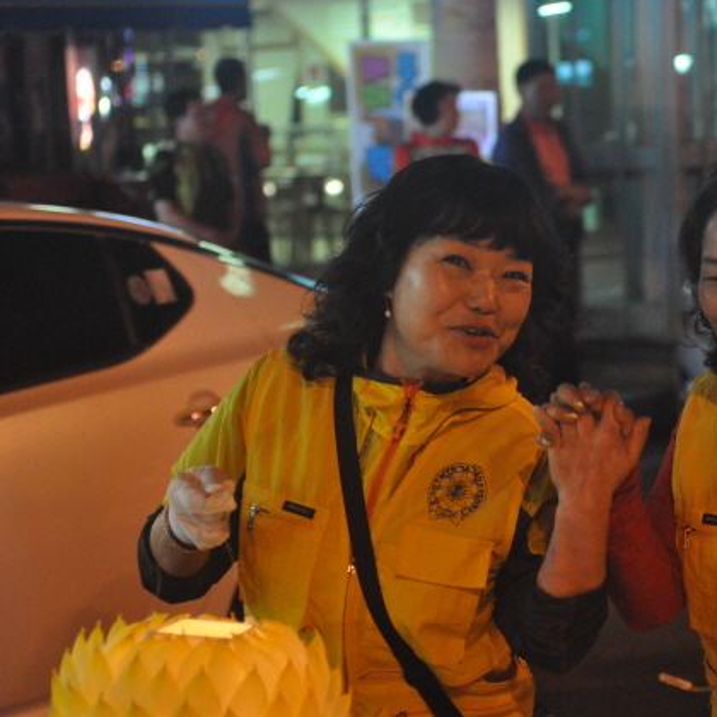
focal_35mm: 101
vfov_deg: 17.2
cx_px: 533
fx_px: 2367
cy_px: 358
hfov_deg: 17.1
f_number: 3.2
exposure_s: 1/200
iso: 3200
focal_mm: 52
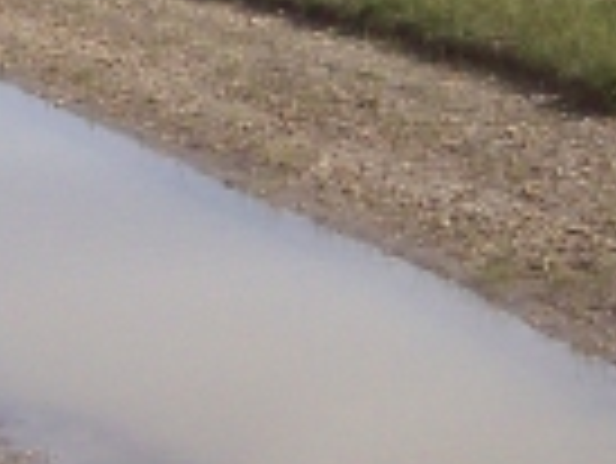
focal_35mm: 168
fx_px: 2992
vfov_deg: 8.7
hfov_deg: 11.7
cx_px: 211
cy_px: -108
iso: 80
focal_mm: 6
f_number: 4.8
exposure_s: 1/1054
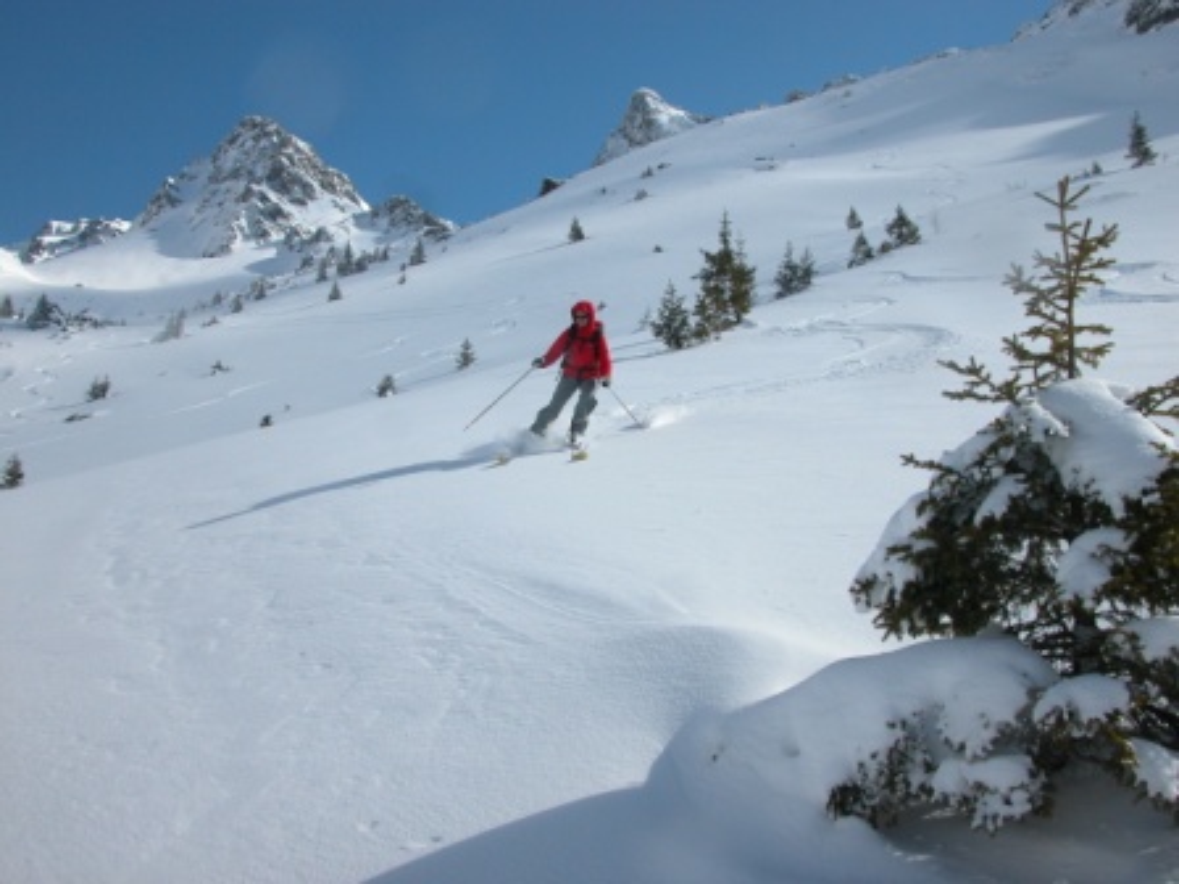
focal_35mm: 35
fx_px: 1192
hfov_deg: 52.6
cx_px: 590
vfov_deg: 40.7
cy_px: 442
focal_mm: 8.9
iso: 100
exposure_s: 1/922
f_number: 5
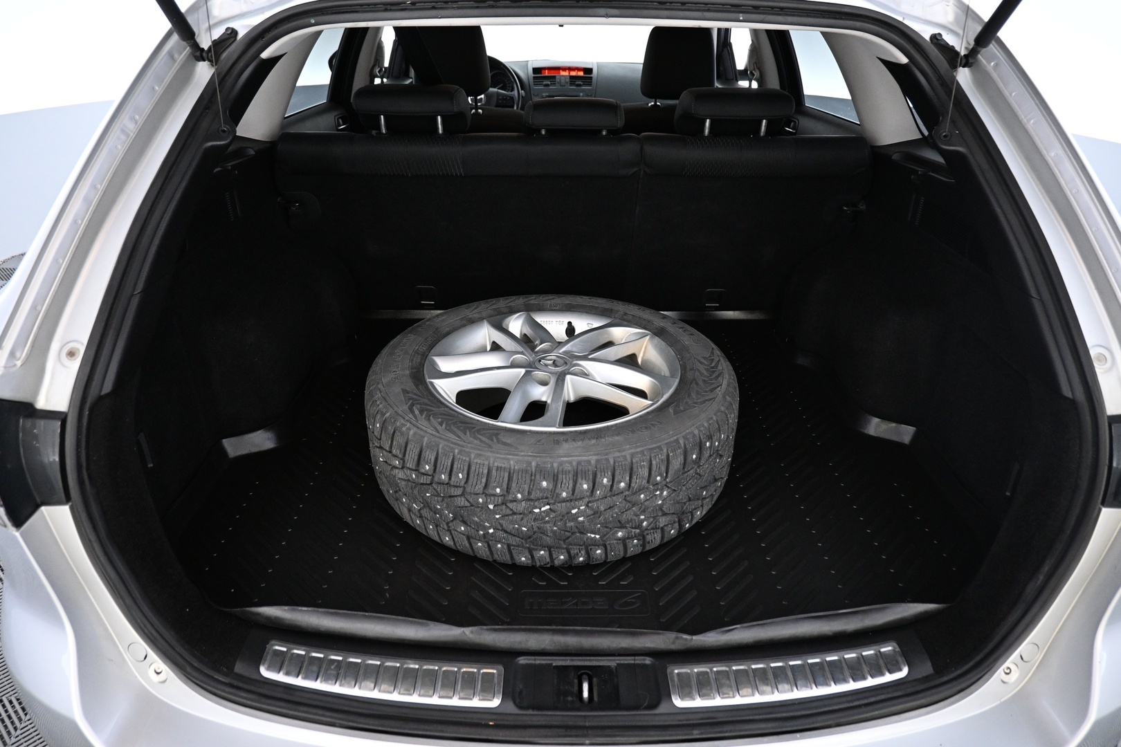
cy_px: 374
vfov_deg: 53.1
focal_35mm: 24
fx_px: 747
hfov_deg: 73.7
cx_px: 560
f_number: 3.5
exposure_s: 1/30
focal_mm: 16
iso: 1600
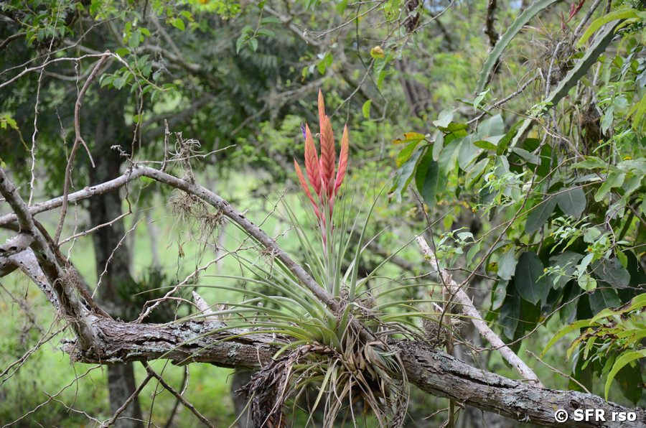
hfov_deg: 13.1
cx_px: 323
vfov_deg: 8.7
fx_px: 2820
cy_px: 214
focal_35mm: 158
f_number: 5.6
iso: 1000
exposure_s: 1/250
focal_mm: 105
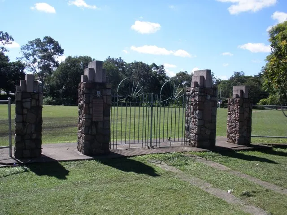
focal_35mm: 37
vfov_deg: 38.7
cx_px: 144
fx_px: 307
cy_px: 108
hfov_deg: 50.1
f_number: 10
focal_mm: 6.6
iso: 64
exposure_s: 1/100
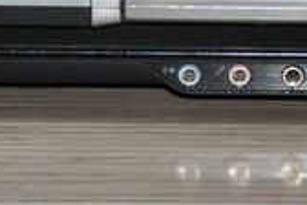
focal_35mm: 375
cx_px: 318
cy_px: -148
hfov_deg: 5.5
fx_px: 3198
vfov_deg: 3.6
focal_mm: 42
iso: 800
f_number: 4.8
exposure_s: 1/60
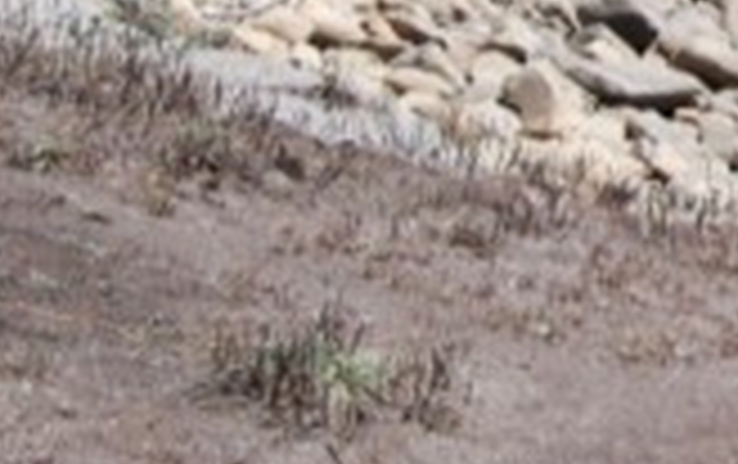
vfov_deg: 7.1
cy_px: -430
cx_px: 1544
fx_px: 3605
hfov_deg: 10.6
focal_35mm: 179
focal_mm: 24
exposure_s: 1/200
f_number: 7.1
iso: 100
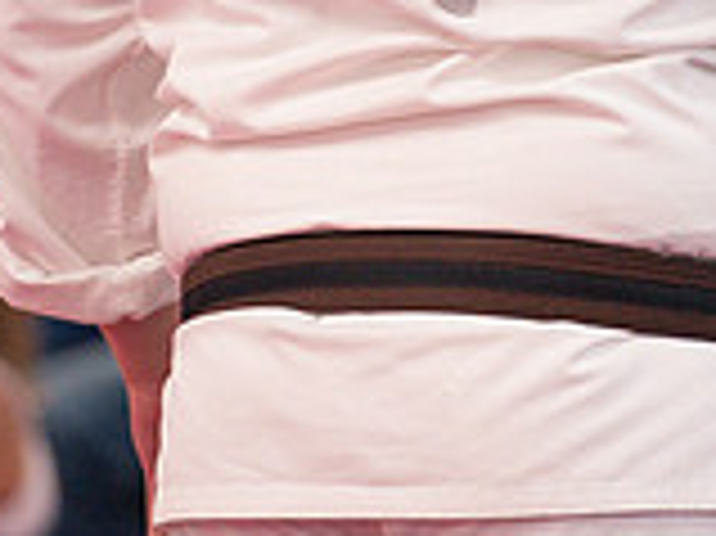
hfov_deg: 2.8
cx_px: 486
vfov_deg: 2.1
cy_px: -137
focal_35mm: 701
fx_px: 14489
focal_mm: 200
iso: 1600
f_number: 3.5
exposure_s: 1/400
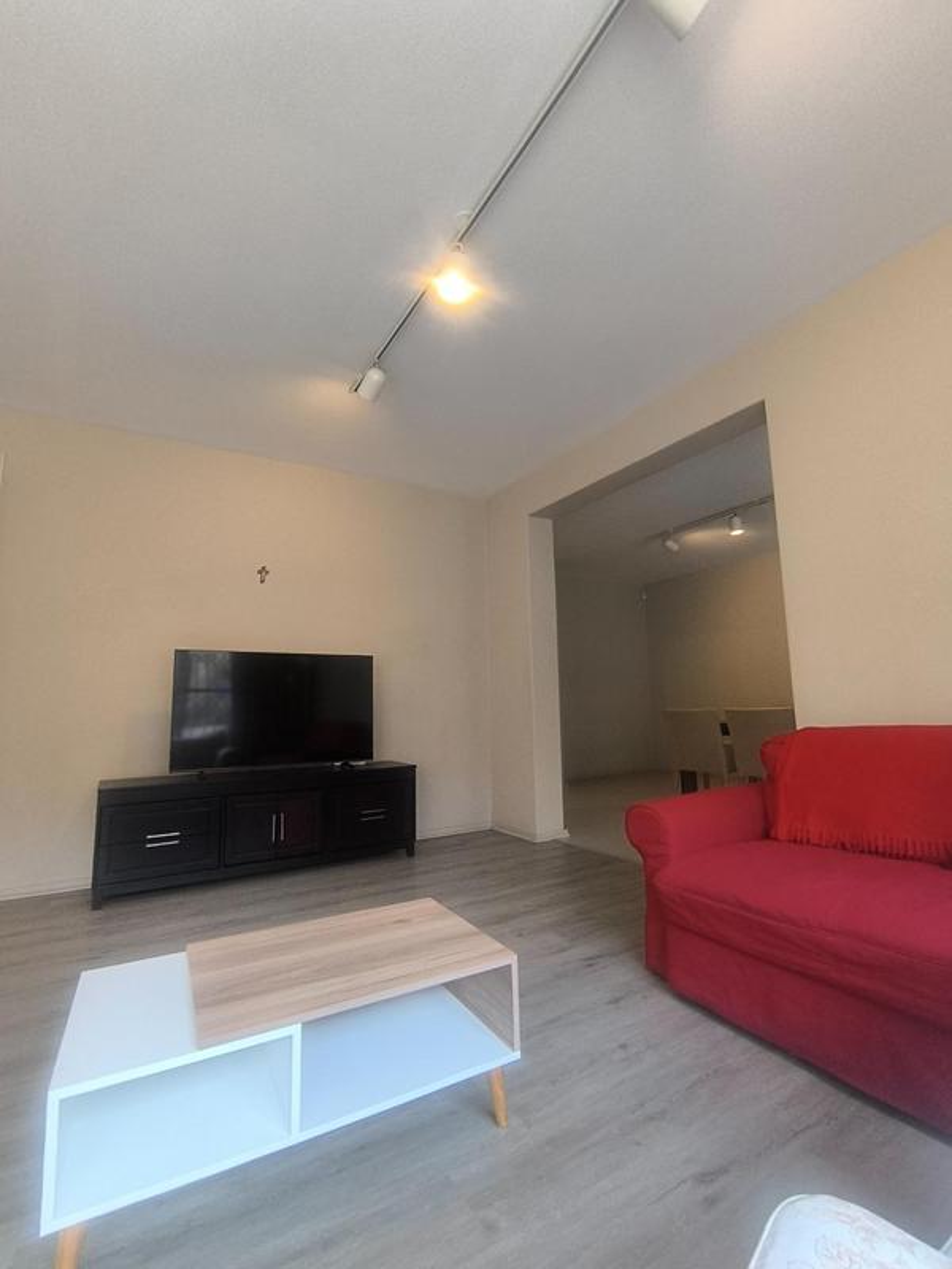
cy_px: 634
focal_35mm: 16
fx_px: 587
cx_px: 476
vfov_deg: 94.5
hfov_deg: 78.1
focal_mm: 1.65
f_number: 2.2
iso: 200
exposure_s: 1/50
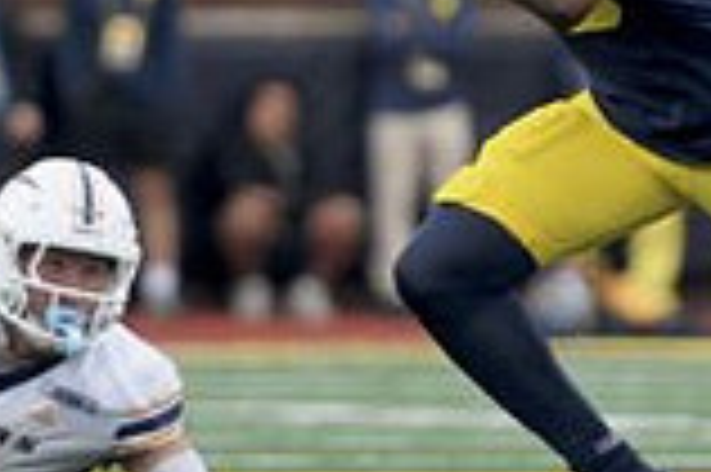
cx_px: 590
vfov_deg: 1.2
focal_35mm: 1104
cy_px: 22
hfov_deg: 1.9
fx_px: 21781
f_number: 2.8
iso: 640
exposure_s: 1/1000
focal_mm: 200
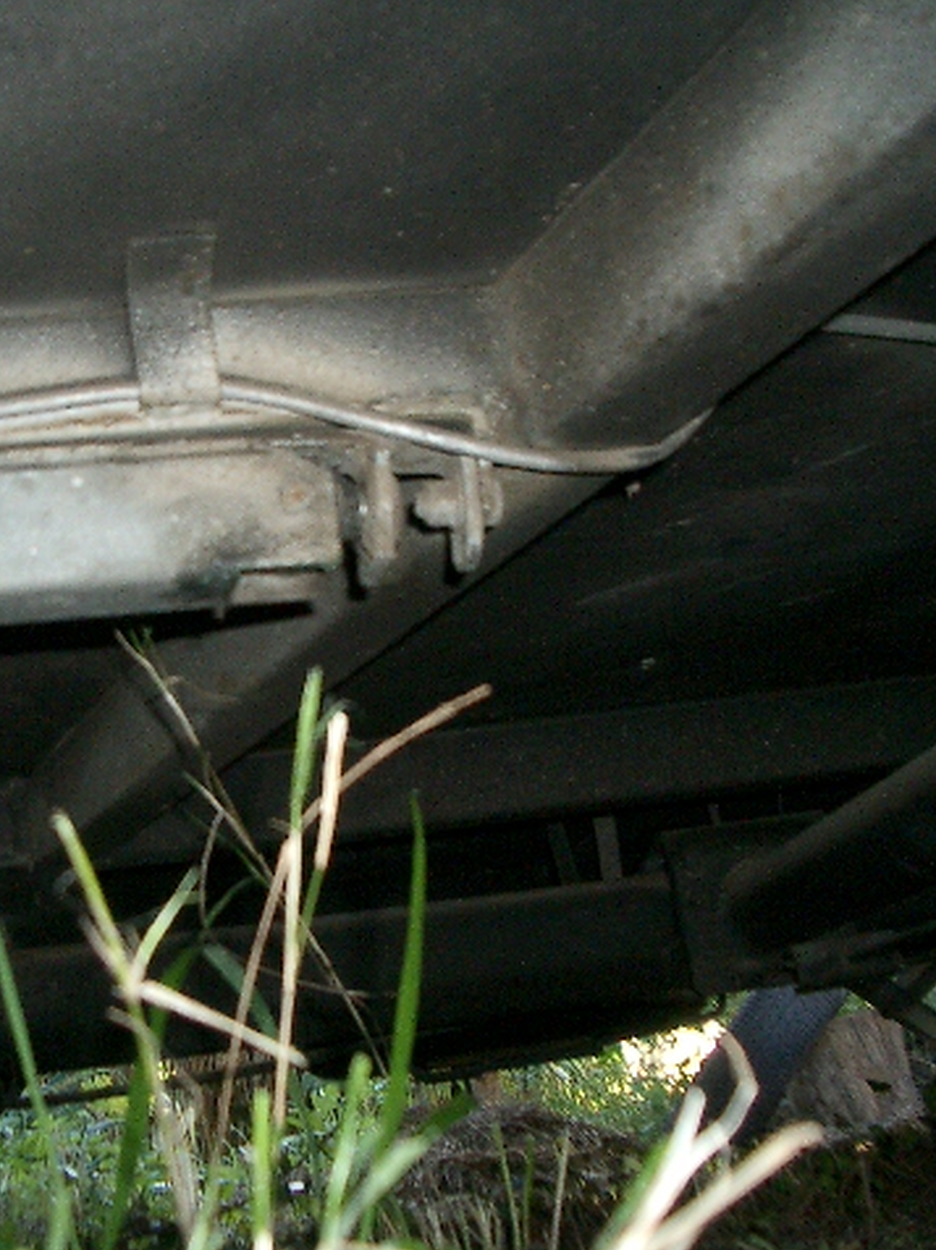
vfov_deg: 40.5
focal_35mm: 47
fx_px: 1697
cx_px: 228
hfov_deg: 30.3
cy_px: 624
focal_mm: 5.8
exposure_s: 1/40
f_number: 2.6
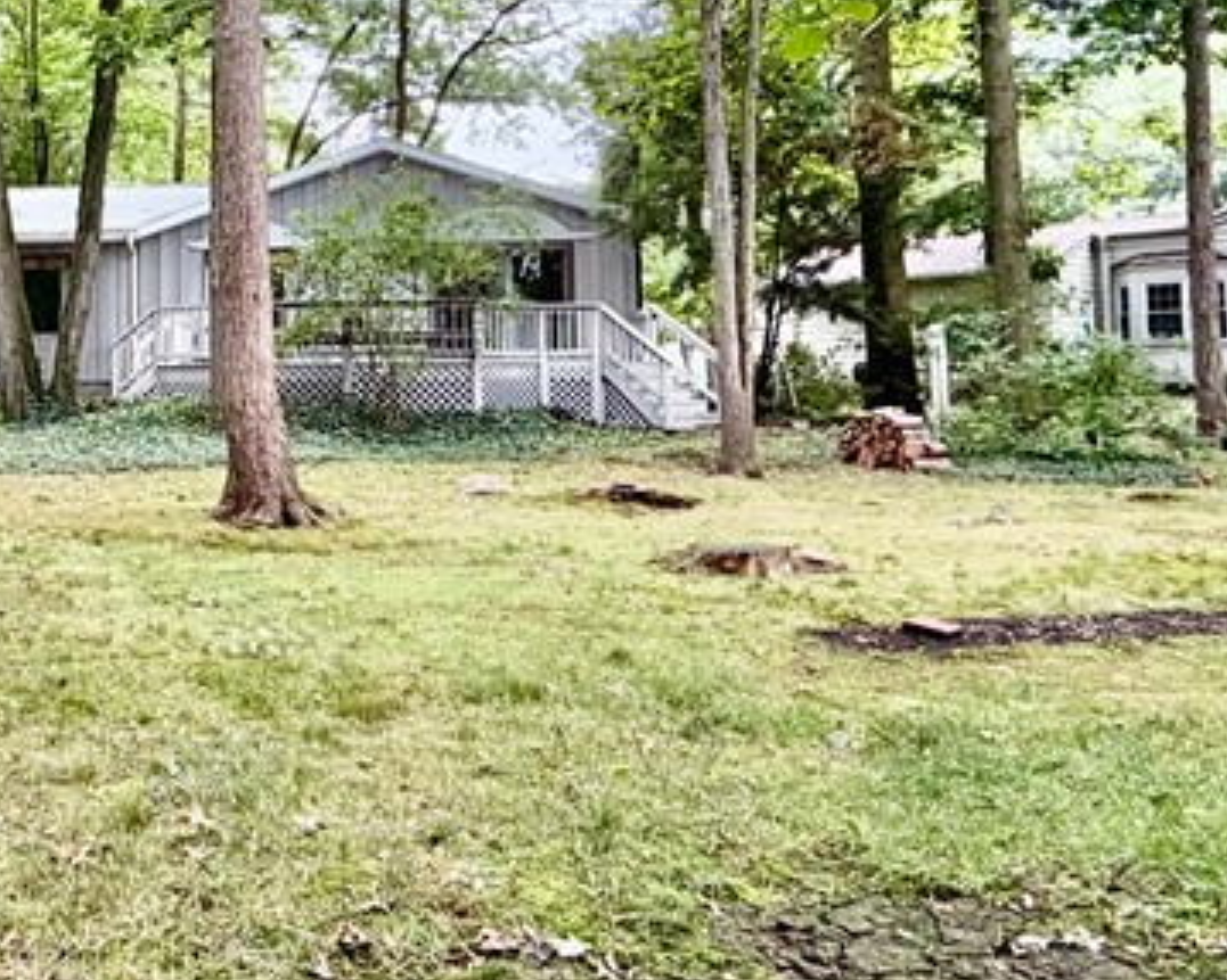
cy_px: 311
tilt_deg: +3.9
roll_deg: -0.1
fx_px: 1416
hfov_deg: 43.9
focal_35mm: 39
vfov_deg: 37.7
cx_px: 191
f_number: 2.2
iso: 250
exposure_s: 1/121
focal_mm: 2.22
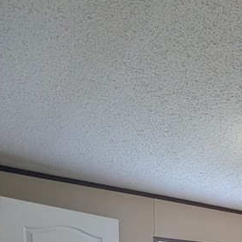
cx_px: 326
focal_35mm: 38
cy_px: 307
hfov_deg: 31.7
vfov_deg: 33.4
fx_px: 301
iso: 47
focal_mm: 2.02
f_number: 1.7
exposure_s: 1/229
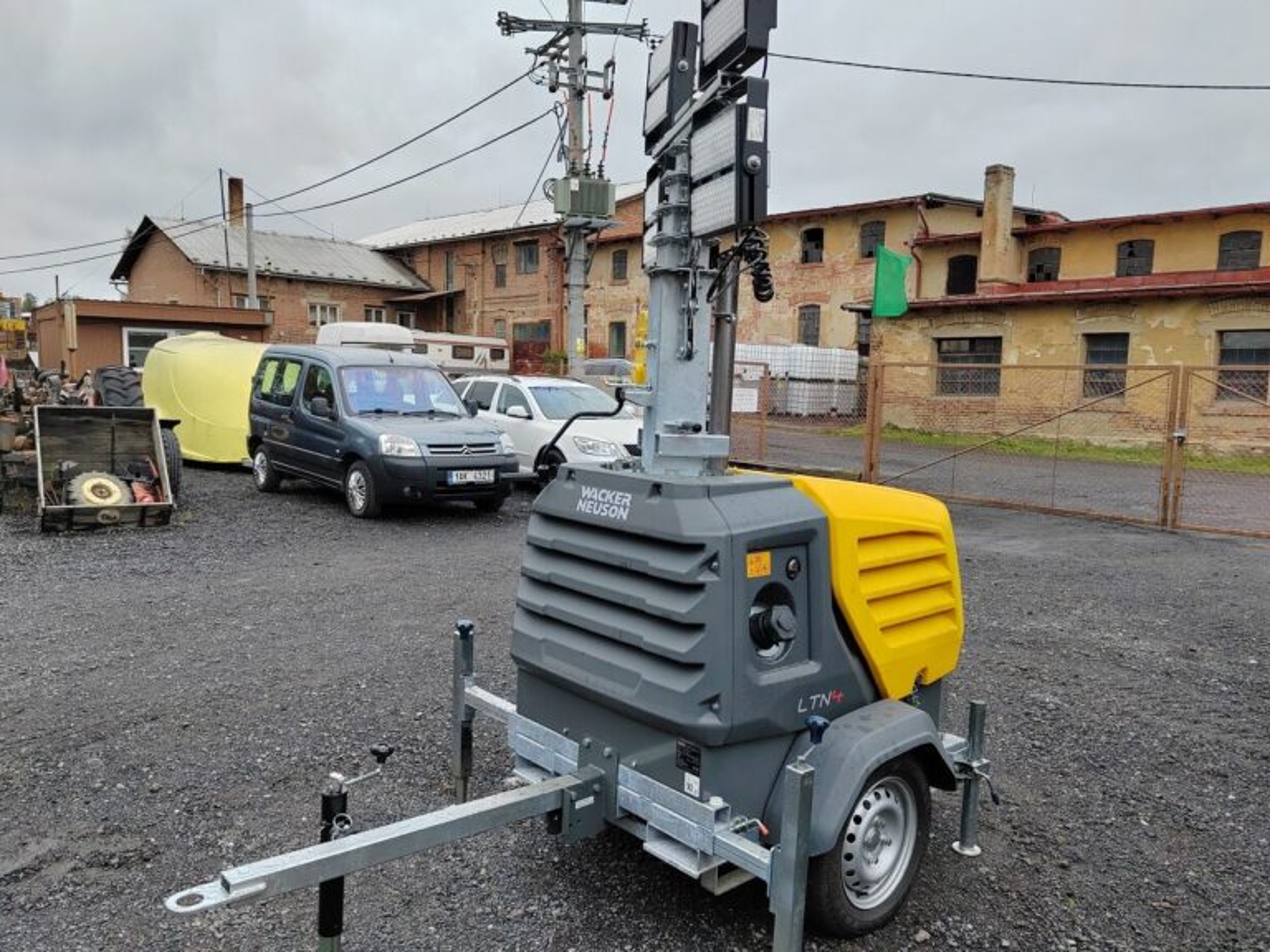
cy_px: 476
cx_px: 635
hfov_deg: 65.3
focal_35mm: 27
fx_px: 991
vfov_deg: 51.4
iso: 100
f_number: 1.9
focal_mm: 5.52
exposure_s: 1/170
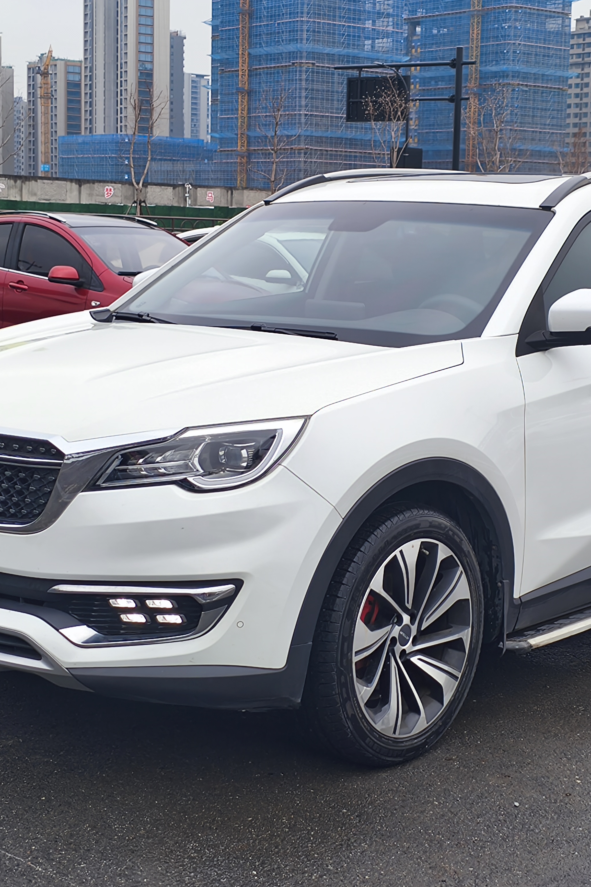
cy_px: 442
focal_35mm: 60
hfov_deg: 22.6
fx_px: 1478
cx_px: 343
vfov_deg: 33.4
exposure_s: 1/213
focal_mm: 5.84
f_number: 1.6
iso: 80
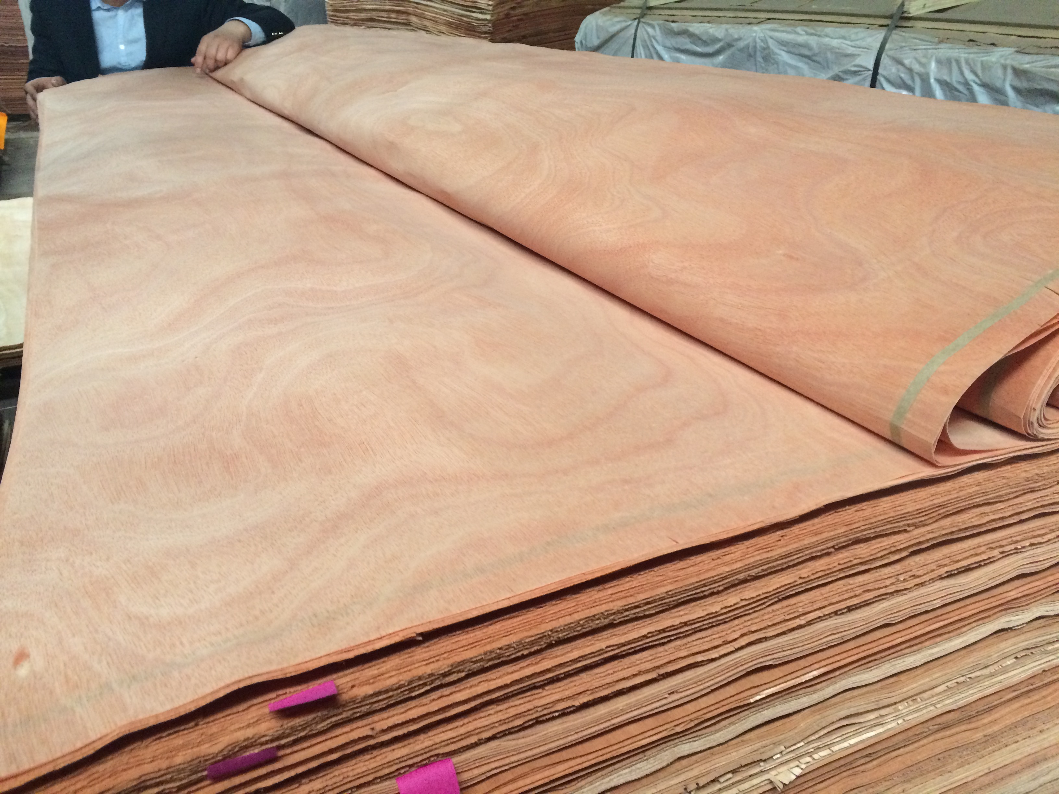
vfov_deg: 48.2
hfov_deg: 61.7
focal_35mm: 29
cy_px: 397
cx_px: 530
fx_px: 887
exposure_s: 1/17
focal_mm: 4.15
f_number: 2.2
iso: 250
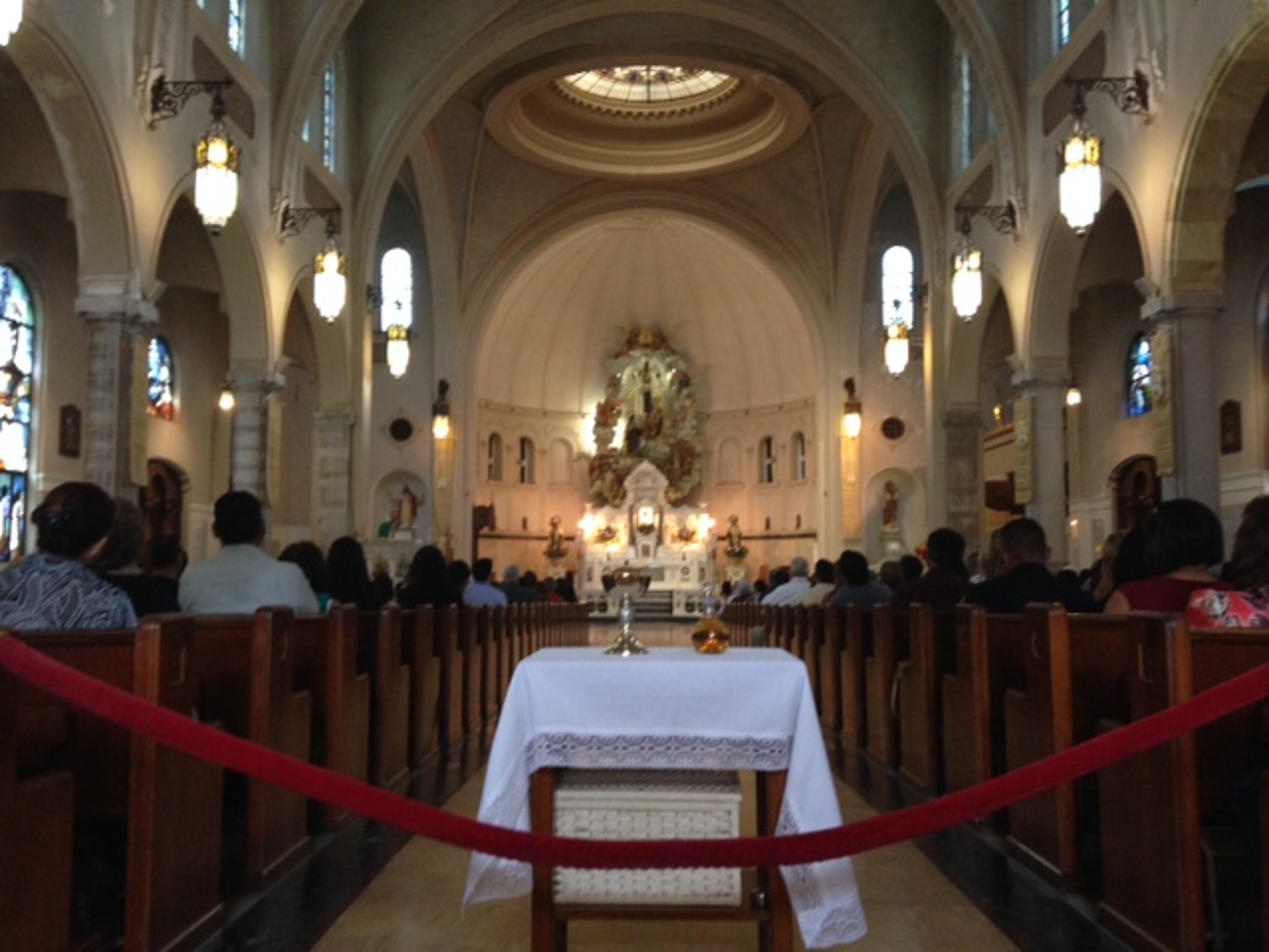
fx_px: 1210
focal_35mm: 33
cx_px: 634
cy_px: 476
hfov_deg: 55.4
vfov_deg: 42.9
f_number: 2.4
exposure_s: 1/20
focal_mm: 4.12
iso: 200
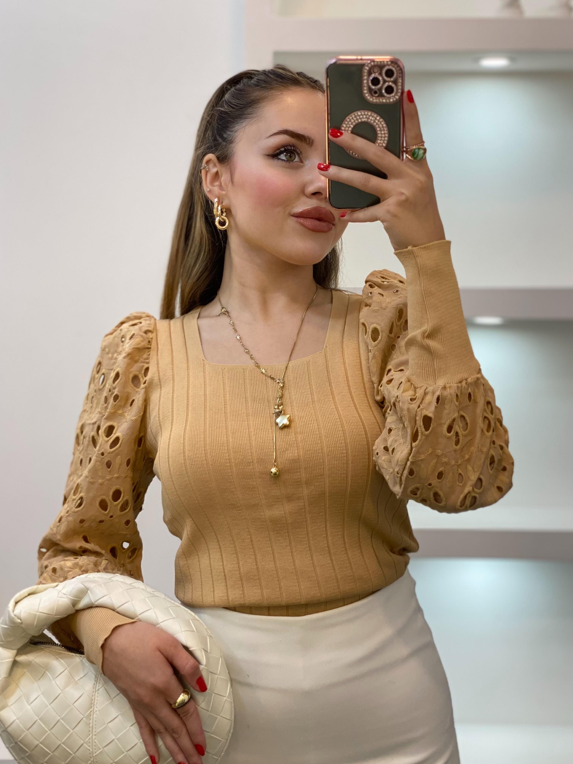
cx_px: 287
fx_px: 1302
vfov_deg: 32.7
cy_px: 380
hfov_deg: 24.8
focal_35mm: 59
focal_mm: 6
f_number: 2
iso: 80
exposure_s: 1/100
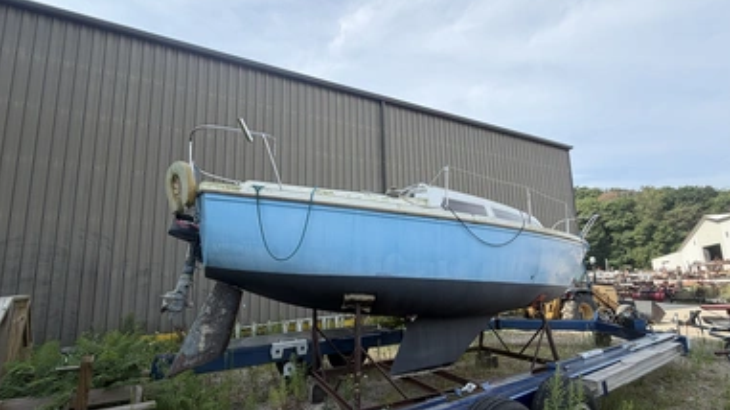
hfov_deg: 99.4
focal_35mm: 16
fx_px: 310
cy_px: 243
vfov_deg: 66.5
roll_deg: +2.1
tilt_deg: +8.4
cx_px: 376
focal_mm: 2.22
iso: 40
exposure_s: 1/770
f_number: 2.2
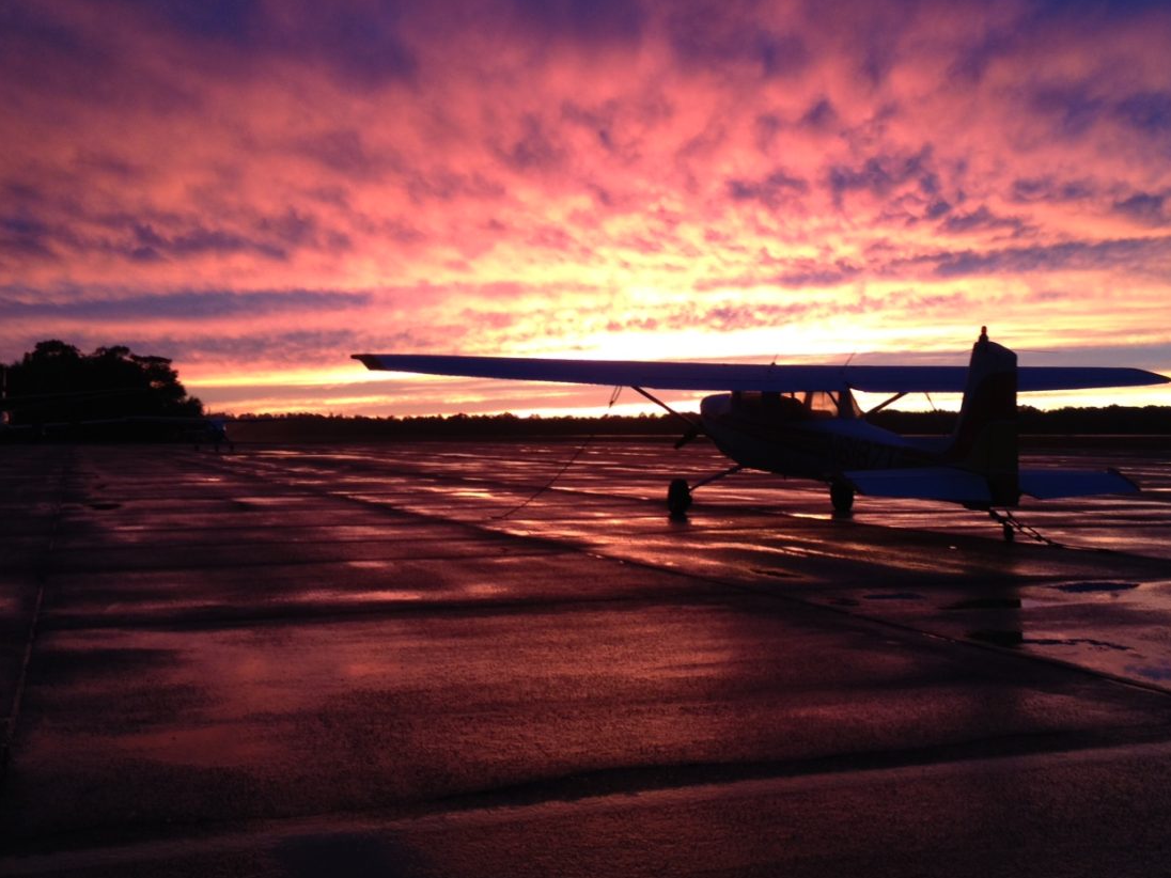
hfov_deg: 41.2
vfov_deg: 31.4
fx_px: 1556
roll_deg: -1.2
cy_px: 334
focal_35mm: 46
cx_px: 665
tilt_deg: +3.2
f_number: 2.4
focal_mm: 4.28
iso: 50
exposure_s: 1/30
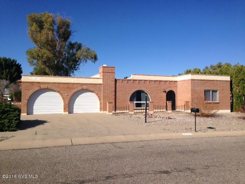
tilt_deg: +1.4
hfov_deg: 55.4
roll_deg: +0.9
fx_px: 234
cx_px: 122
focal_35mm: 33
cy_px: 92
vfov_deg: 42.9
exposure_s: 1/2584
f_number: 2.4
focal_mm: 4.12
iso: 50
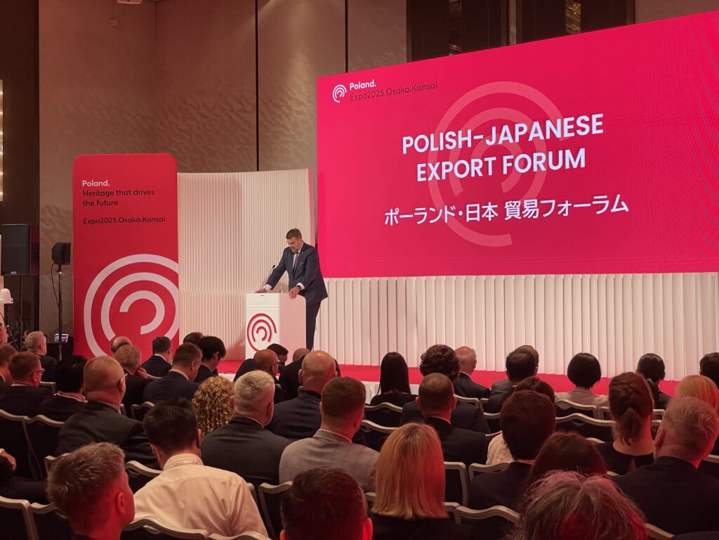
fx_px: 1080
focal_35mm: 52
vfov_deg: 28.0
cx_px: 360
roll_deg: +0.2
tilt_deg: +2.6
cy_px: 270
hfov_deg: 36.8
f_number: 2
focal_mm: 6
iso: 125
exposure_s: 1/60
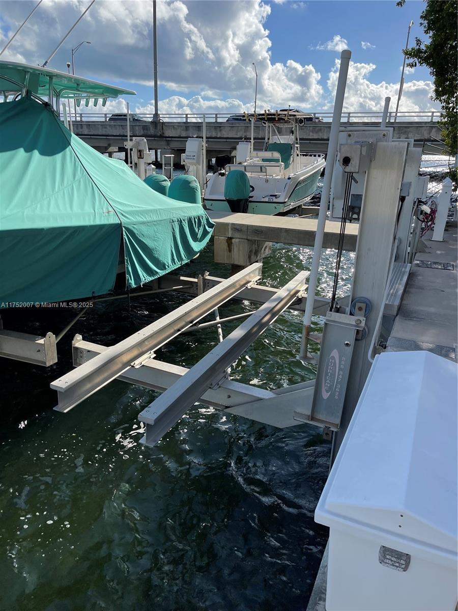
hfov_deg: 53.1
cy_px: 306
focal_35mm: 26
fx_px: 459
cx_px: 229
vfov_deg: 67.3
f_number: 1.6
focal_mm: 5.1
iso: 32
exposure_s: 1/3922
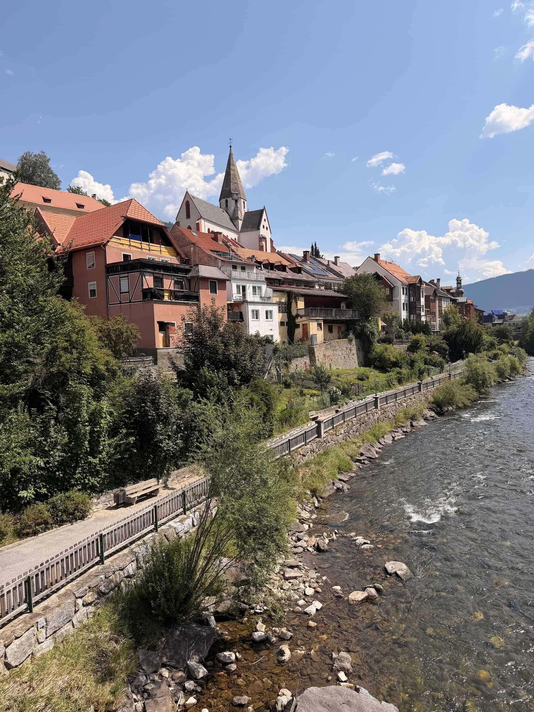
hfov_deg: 56.8
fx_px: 494
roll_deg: +2.2
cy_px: 356
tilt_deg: -2.2
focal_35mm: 24
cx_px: 267
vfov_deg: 71.6
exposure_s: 1/5319
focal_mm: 6.76
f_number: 1.78
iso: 80
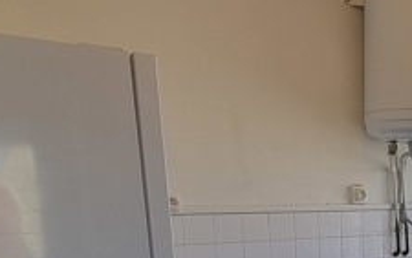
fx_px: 551
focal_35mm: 49
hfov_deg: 36.7
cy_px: 328
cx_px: 414
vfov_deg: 23.6
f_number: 2.2
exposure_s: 1/138
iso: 50
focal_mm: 2.2
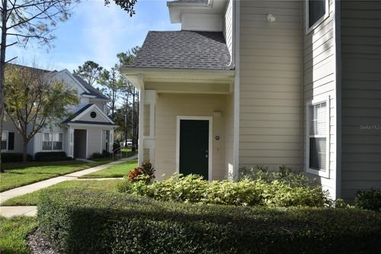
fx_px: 254
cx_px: 190
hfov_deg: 73.8
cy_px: 127
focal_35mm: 24
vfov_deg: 53.1
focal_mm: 16
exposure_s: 1/320
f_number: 9
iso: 200
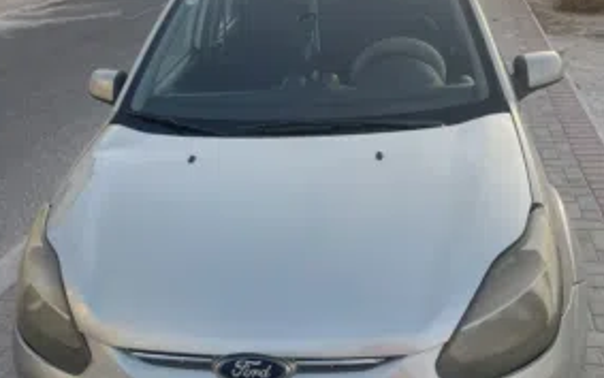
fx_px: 642
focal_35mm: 39
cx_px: 301
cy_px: 124
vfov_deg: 32.5
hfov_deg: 50.4
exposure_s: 1/1046
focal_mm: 5.1
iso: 50
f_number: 1.6
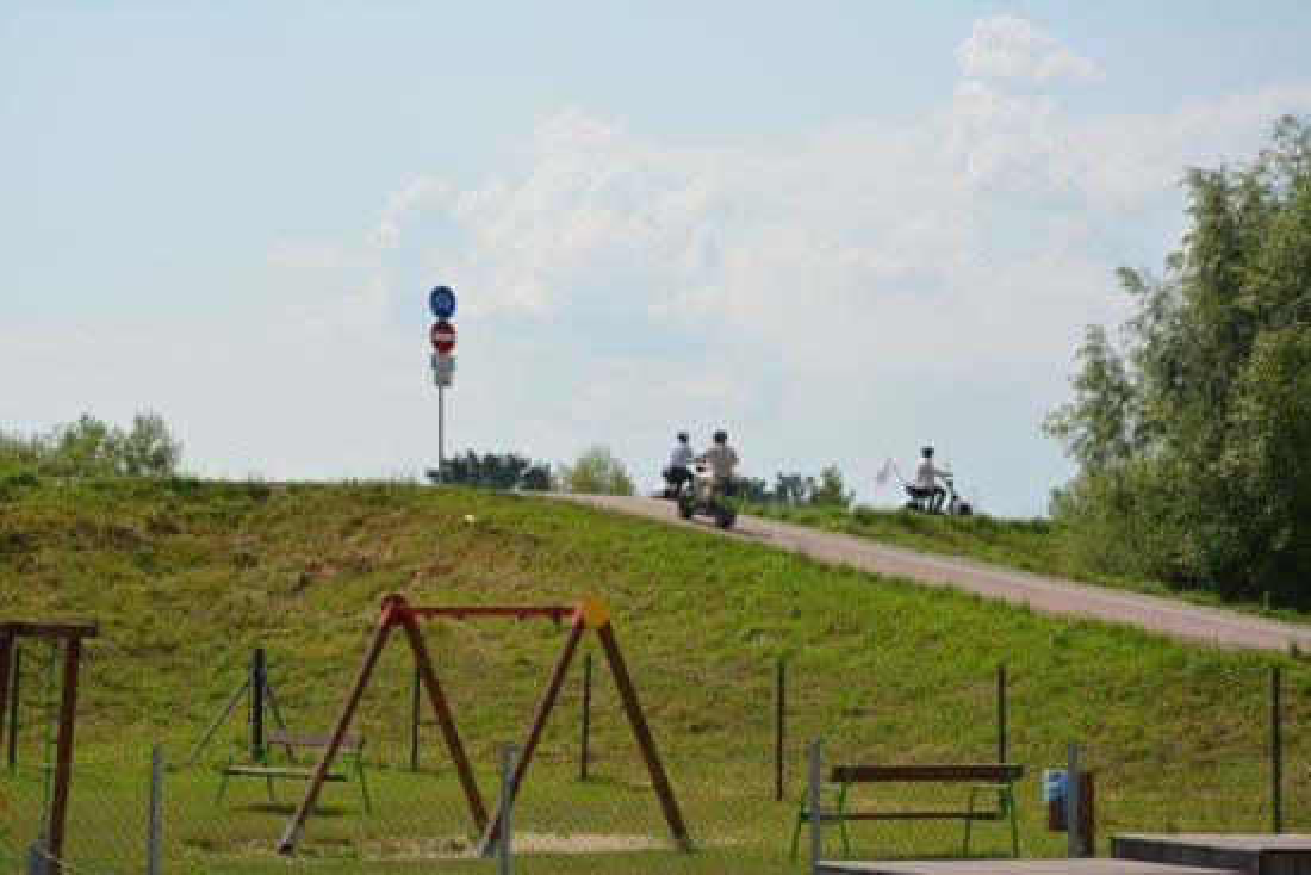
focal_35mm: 93
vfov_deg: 14.7
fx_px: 3387
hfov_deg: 21.9
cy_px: 438
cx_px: 656
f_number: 10
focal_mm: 62
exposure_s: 1/400
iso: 100
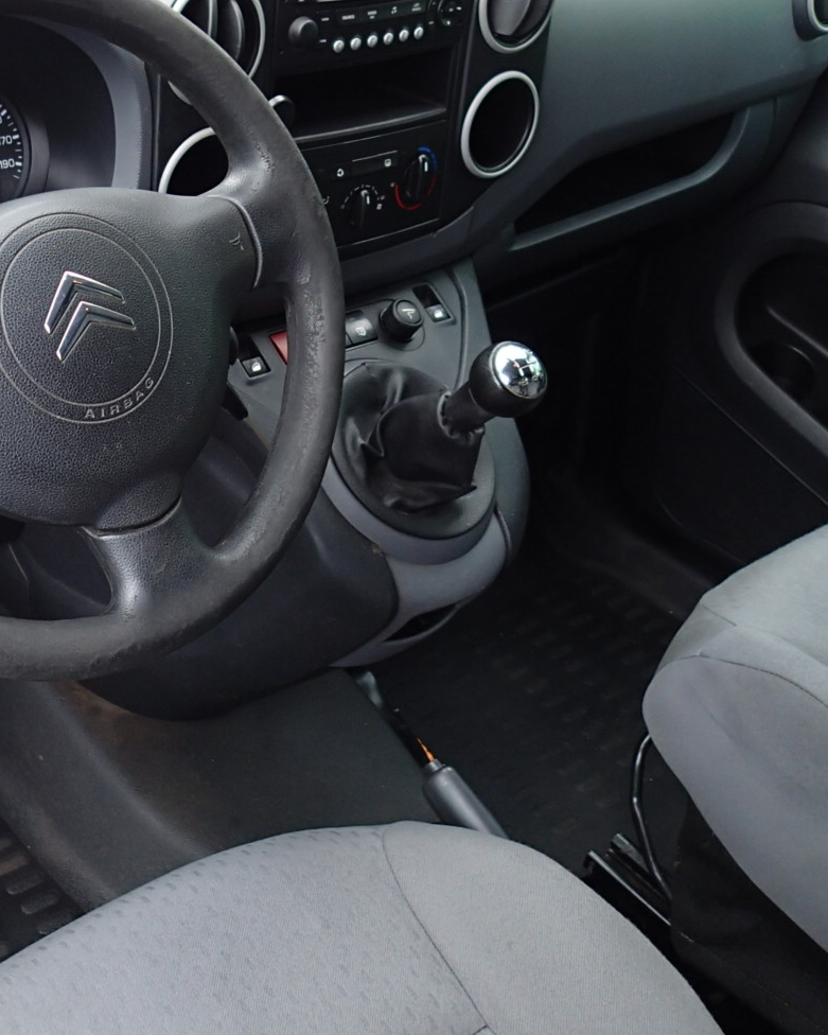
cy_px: 398
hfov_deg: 29.9
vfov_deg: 38.6
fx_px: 1470
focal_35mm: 48
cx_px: 56
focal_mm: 4.5
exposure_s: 1/100
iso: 100
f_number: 2
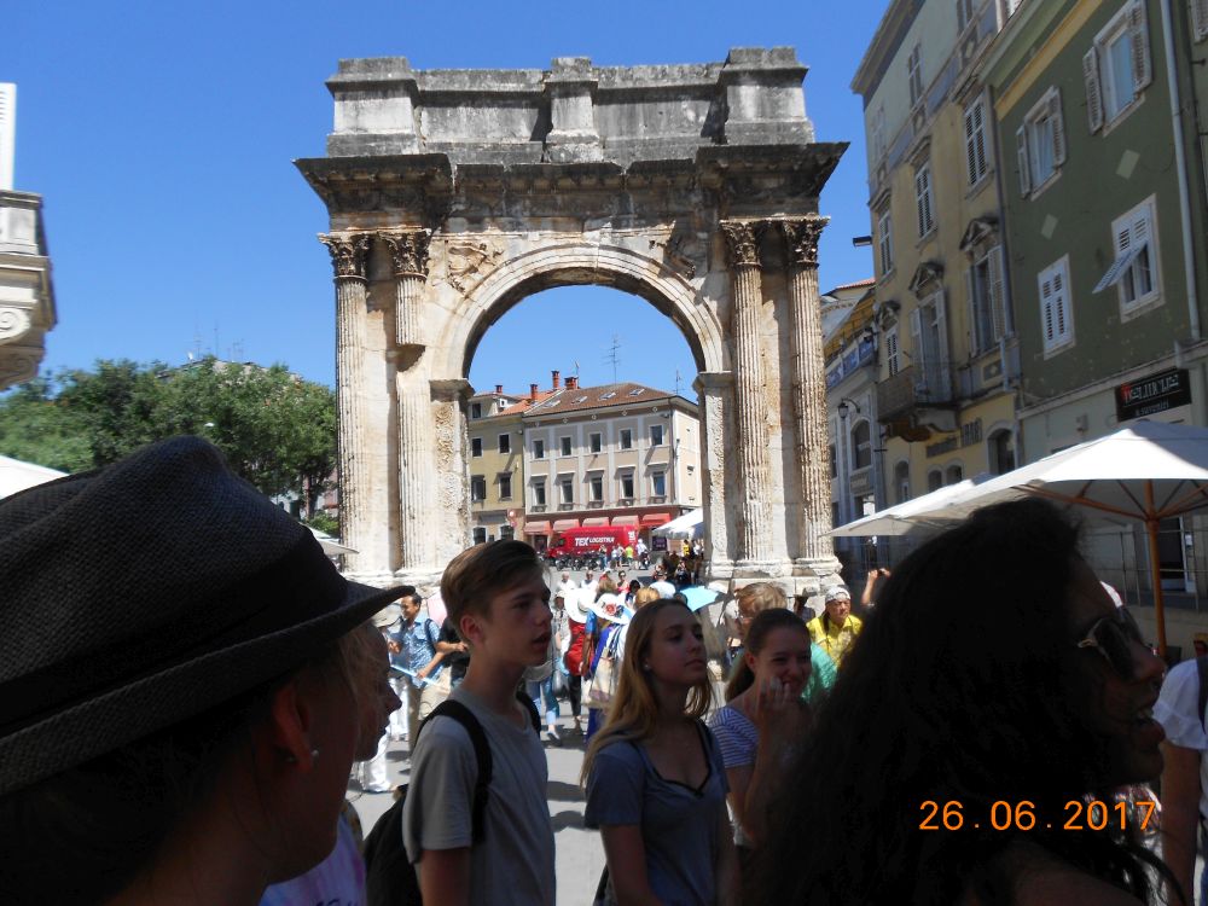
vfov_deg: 53.1
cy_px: 453
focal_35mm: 26
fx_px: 907
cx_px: 604
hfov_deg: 67.3
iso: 80
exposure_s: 1/1000
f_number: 3.2
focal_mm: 4.6
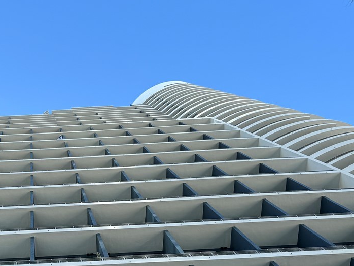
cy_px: 259
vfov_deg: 25.4
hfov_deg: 33.4
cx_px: 46
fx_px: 563
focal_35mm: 55
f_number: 1.78
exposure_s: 1/980
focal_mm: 6.86
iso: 80
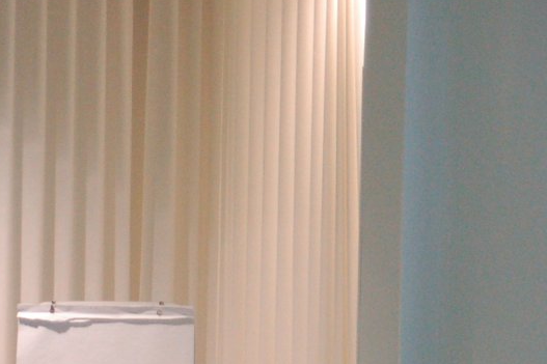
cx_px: -358
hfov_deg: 8.4
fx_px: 3630
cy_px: 509
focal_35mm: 239
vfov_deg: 5.7
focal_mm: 42
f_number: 3.2
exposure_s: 1/125
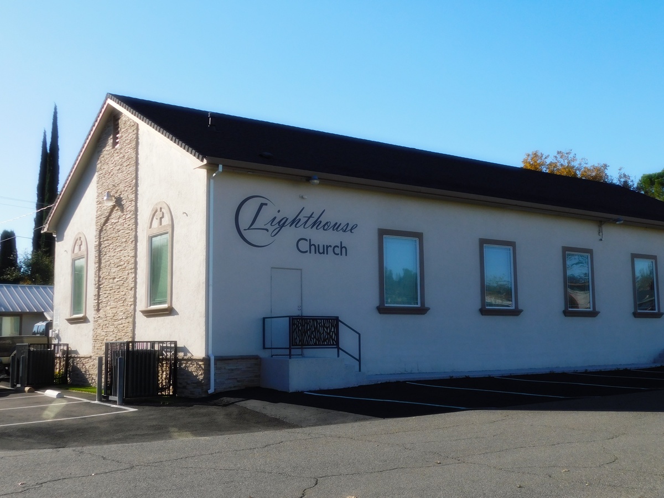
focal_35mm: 40
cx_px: 332
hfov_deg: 46.8
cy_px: 249
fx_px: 767
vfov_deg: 36.0
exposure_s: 1/1250
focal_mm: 7.1
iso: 125
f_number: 3.6
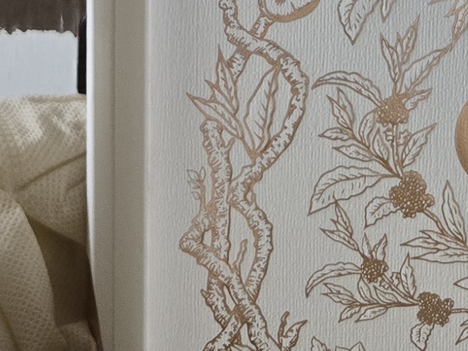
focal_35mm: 132
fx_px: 1785
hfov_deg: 14.6
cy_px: -402
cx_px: -43
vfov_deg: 10.2
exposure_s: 1/180
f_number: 1.8
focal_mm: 5.4
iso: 160
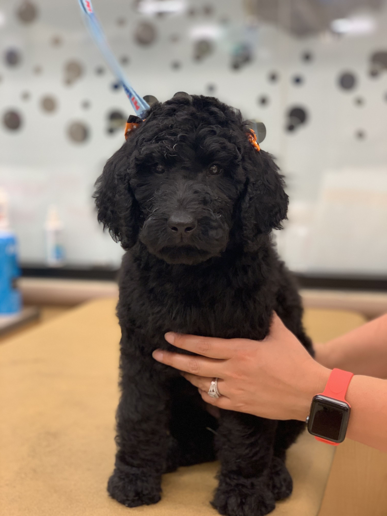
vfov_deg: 36.8
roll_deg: +0.8
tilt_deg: -7.2
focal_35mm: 52
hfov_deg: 28.0
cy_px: 258
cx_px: 194
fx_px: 775
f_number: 2.4
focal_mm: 6
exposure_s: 1/60
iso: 100
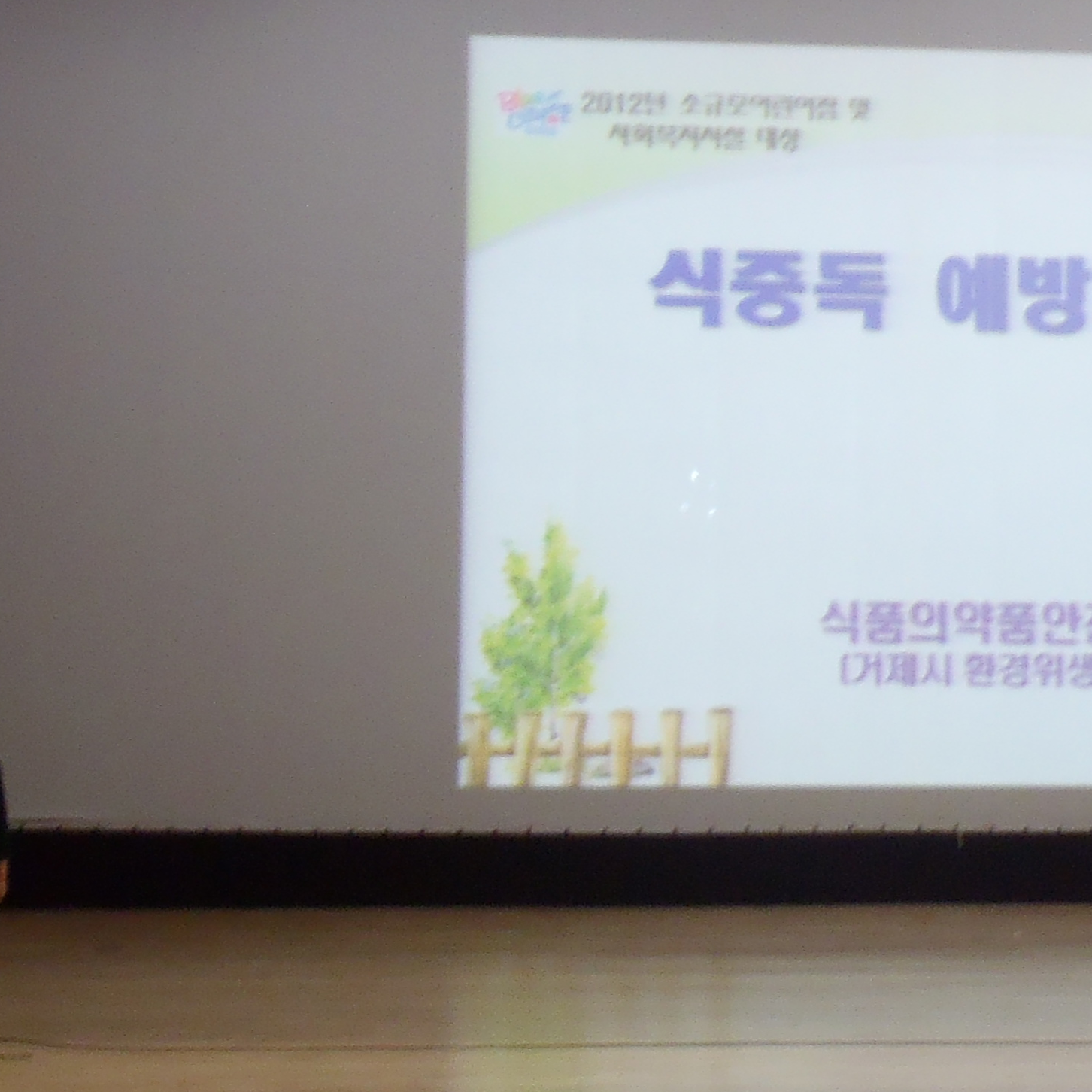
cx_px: 1027
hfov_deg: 18.1
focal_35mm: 94
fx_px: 3355
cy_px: 291
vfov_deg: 18.4
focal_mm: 6.45
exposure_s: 1/5
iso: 200
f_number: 4.5
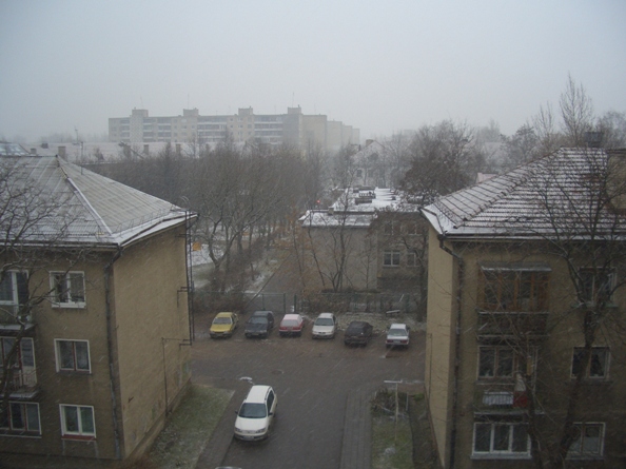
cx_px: 313
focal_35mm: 35
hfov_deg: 52.6
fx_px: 633
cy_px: 234
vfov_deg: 40.7
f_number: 2.6
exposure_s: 1/60
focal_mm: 5.8
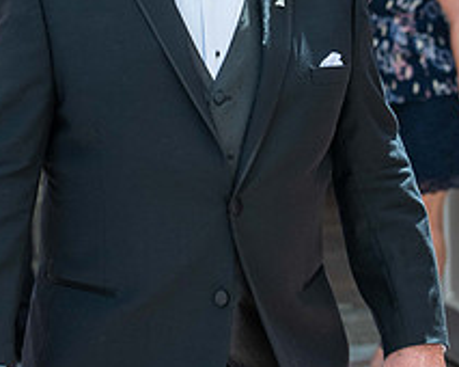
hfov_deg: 10.8
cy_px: 87
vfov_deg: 8.6
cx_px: 179
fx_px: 2429
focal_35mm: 179
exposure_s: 1/640
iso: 640
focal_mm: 70
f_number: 4.5
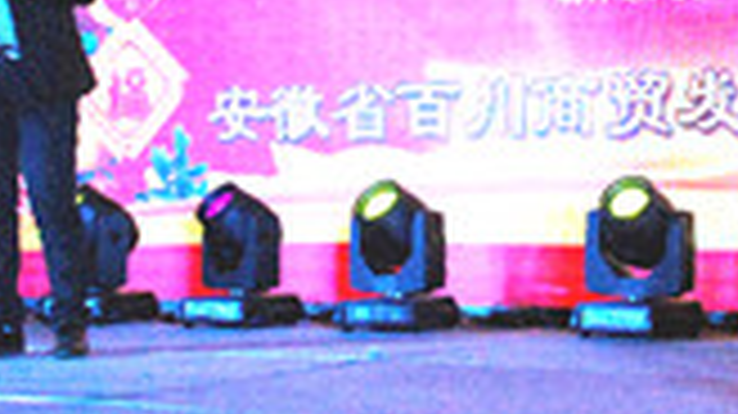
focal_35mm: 115
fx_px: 2249
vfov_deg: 10.4
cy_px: 11
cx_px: 736
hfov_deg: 18.2
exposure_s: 1/400
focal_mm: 24
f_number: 10
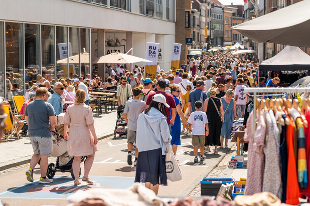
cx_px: 154
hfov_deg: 23.1
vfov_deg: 15.5
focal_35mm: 88
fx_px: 757
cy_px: 104
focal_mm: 85
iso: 100
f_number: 5
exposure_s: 1/400
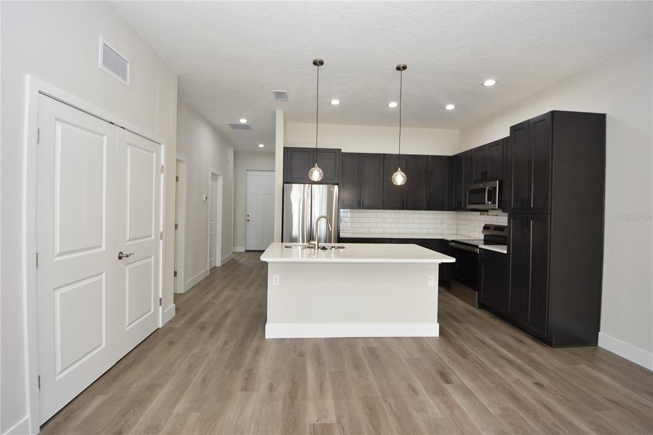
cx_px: 326
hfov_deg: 100.4
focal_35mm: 15
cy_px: 218
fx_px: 272
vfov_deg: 77.3
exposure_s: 1/60
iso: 280
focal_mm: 10
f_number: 4
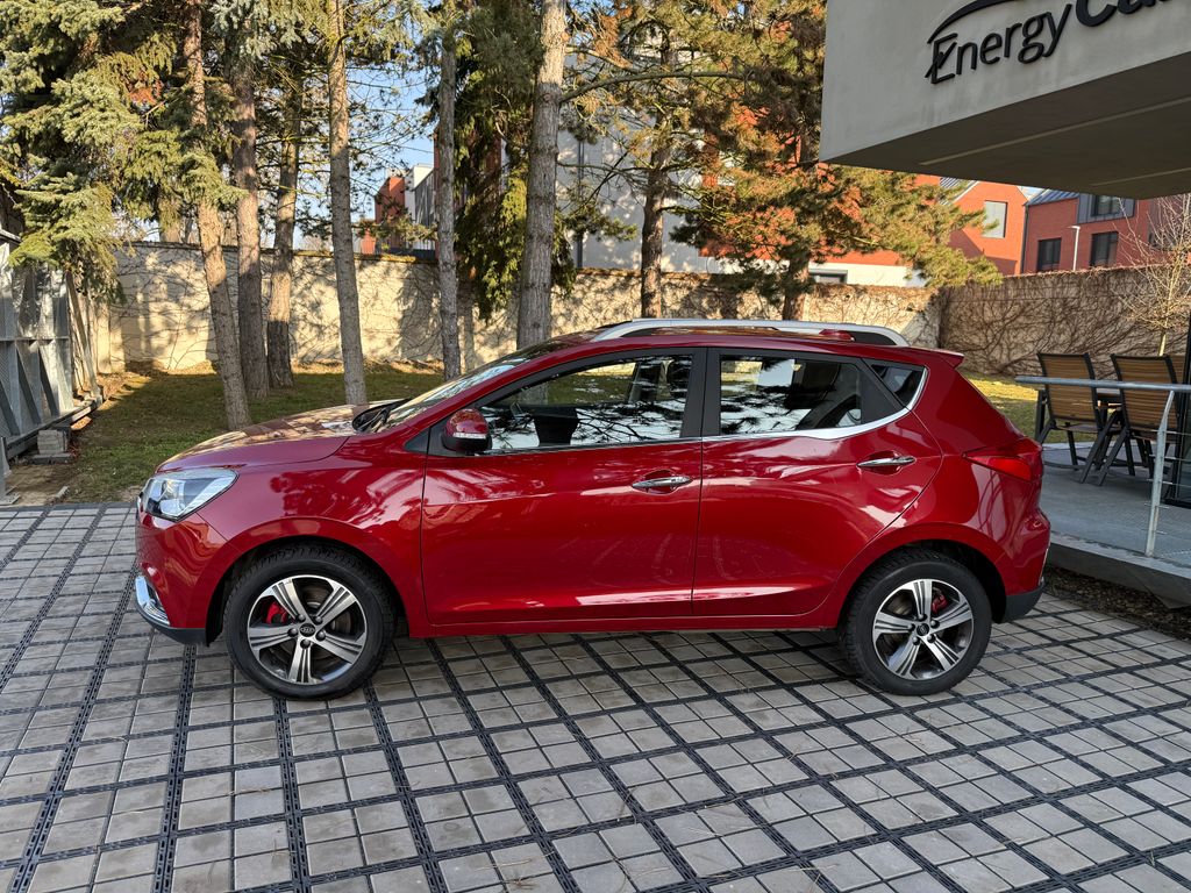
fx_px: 826
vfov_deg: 56.8
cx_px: 596
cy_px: 446
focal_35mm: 24
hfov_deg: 71.6
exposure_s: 1/643
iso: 100
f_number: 1.78
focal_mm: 6.76
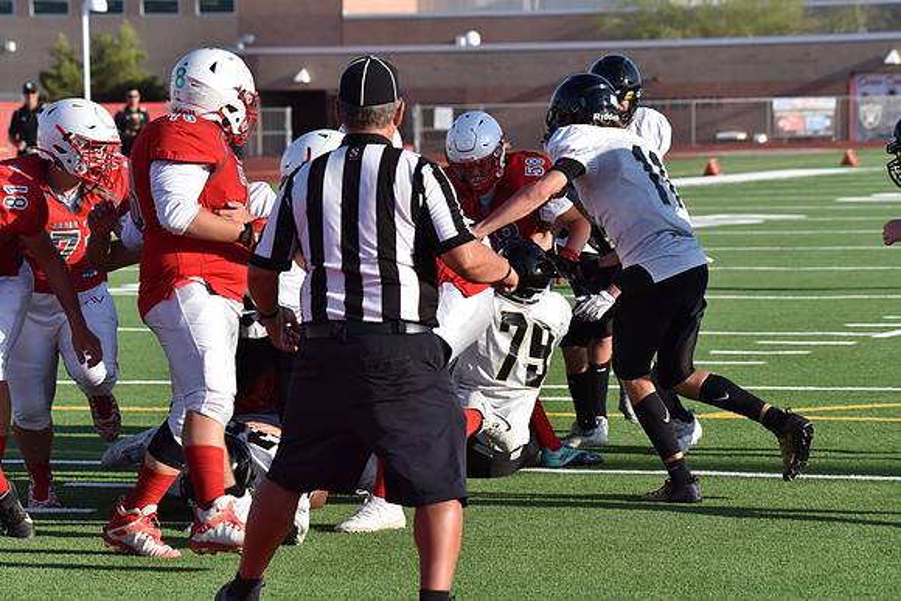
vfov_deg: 9.2
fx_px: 3755
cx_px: 450
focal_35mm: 150
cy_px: 300
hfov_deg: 13.7
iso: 1100
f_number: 8
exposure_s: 1/3200
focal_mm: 150
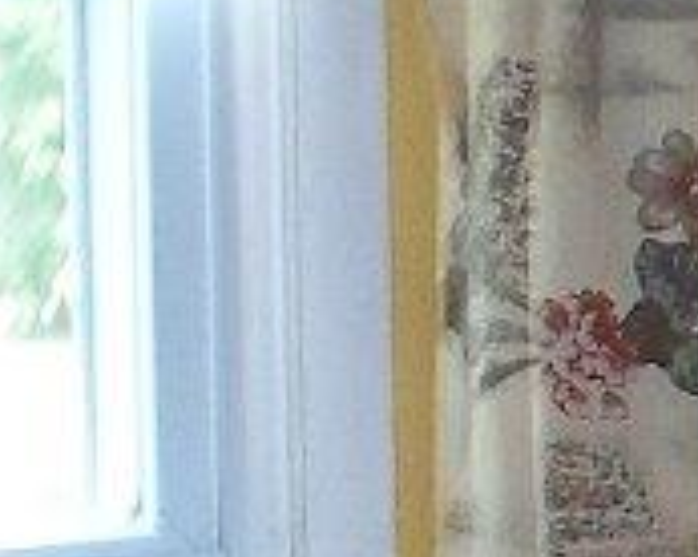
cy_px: 840
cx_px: 1509
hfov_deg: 6.4
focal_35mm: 293
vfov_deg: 5.2
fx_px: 6046
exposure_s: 1/30
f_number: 2.8
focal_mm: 7.54
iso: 200
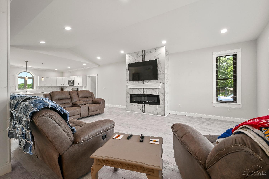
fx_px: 105
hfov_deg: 104.3
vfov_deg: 81.2
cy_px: 90
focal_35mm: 14
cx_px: 134
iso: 400
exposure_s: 1/4
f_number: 11
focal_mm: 14
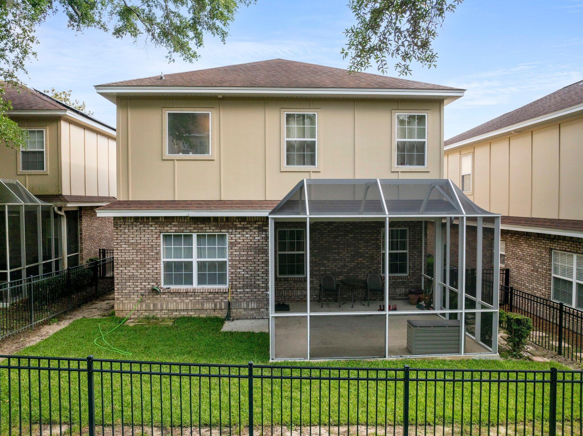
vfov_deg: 56.8
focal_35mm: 24
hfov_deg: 71.6
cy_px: 218
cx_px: 292
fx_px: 404
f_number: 2.8
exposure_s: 1/80
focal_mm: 12.29
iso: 340
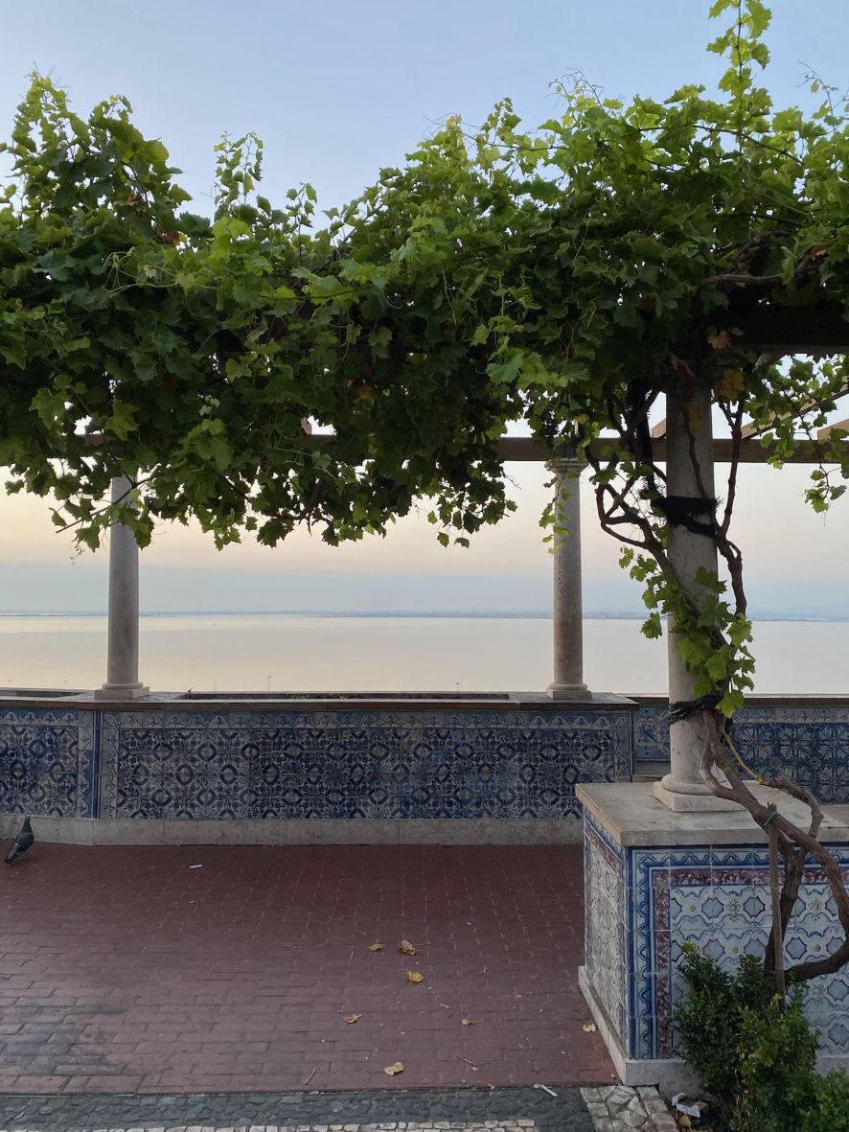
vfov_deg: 67.3
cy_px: 566
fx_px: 850
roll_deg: -0.9
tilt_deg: +3.3
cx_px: 424
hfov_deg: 53.1
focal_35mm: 26
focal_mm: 4.25
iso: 100
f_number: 1.8
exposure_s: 1/121
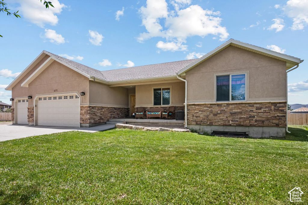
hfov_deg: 94.9
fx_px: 141
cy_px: 102
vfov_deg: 72.1
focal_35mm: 16
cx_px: 154
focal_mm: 16.5
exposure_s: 1/100
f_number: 8
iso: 800
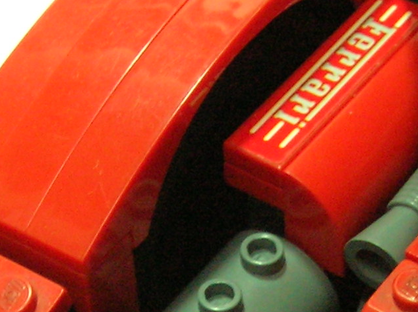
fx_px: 2002
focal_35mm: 166
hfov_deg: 11.8
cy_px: 317
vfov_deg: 8.9
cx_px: 363
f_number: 3.2
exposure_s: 1/3.2
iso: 200
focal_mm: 7.7
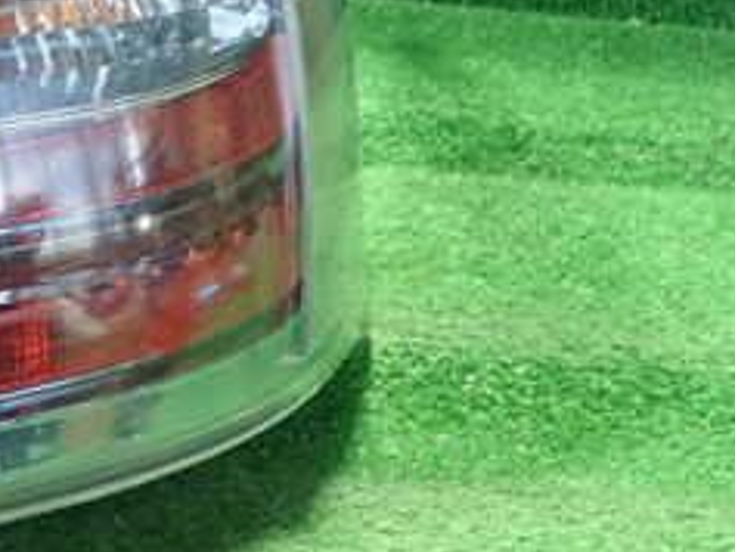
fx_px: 1615
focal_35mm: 76
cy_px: 90
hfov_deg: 23.5
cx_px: -146
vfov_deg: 19.2
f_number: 2.3
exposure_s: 1/125
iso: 800
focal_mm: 5.5
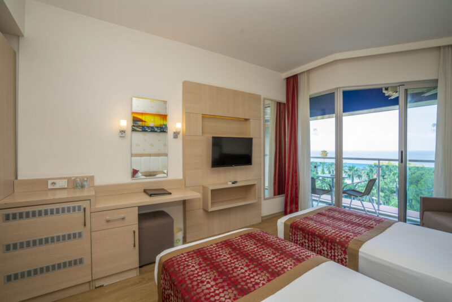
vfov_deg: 73.8
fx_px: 201
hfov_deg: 96.7
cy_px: 151
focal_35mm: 16
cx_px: 226
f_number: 8
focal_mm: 16
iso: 100
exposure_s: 1/20
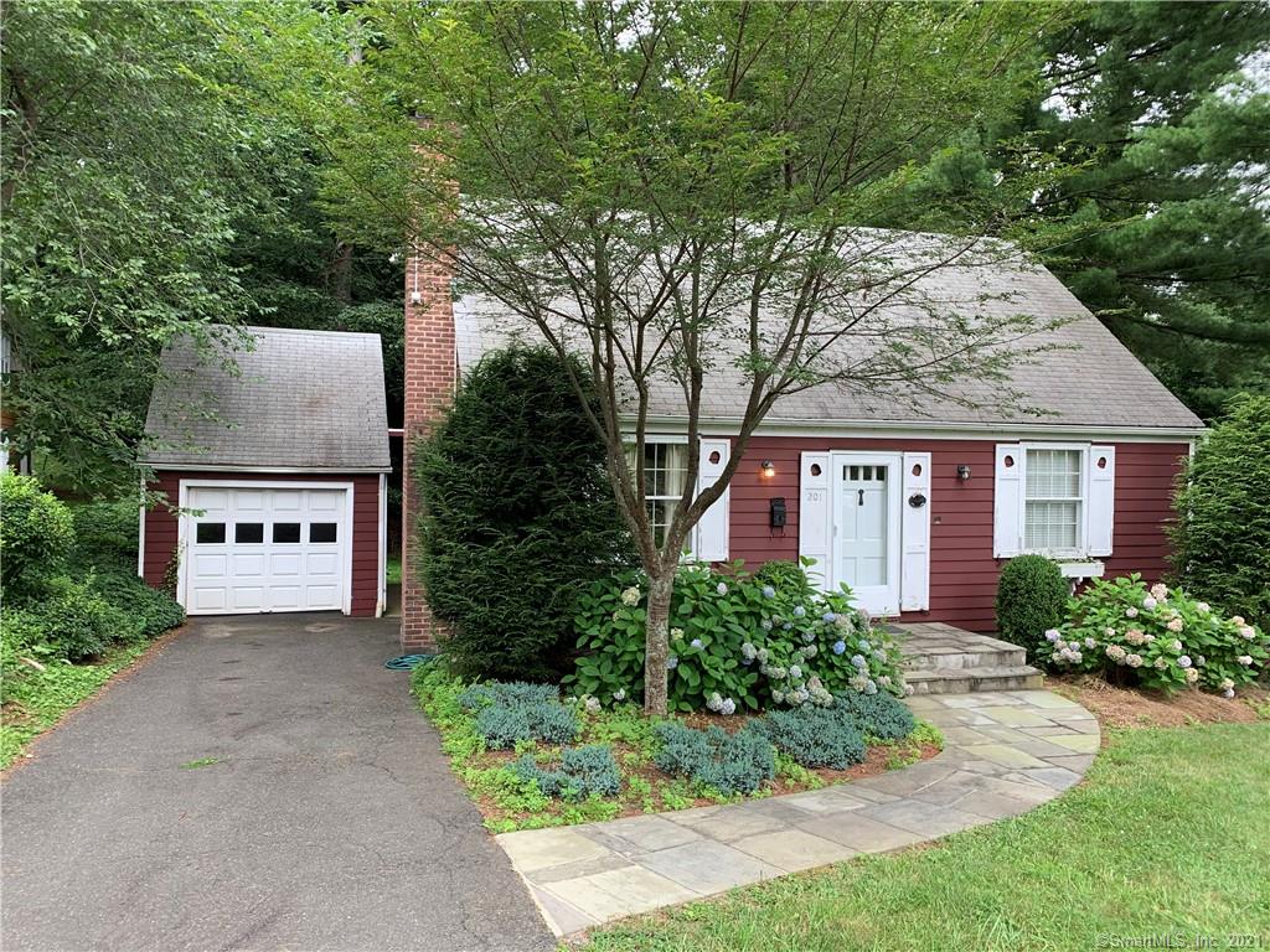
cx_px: 635
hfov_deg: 67.3
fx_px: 954
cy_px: 476
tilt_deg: -0.5
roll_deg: -1.5
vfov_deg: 53.1
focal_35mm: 26
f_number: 1.8
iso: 32
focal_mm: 4.25
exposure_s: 1/122
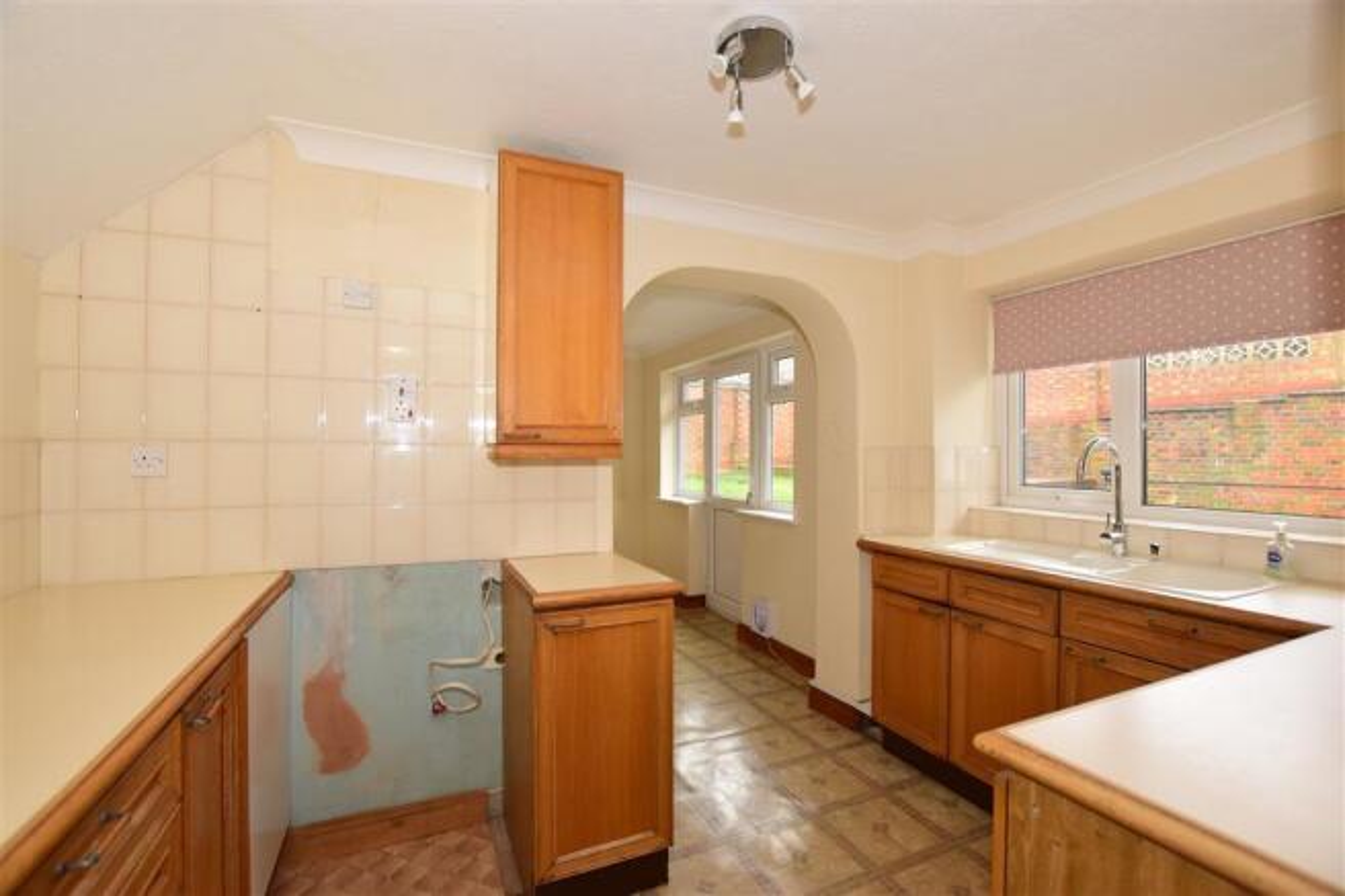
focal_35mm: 15
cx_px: 672
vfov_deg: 77.3
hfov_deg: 100.4
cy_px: 448
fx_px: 560
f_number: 5.6
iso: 400
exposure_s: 1/30
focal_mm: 10
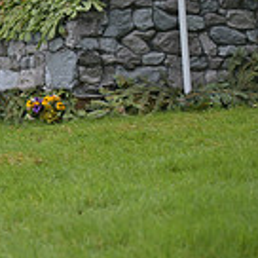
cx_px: -262
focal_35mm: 309
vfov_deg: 5.6
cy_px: -101
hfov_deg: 5.5
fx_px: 2606
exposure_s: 1/1250
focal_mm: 85
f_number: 4
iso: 640
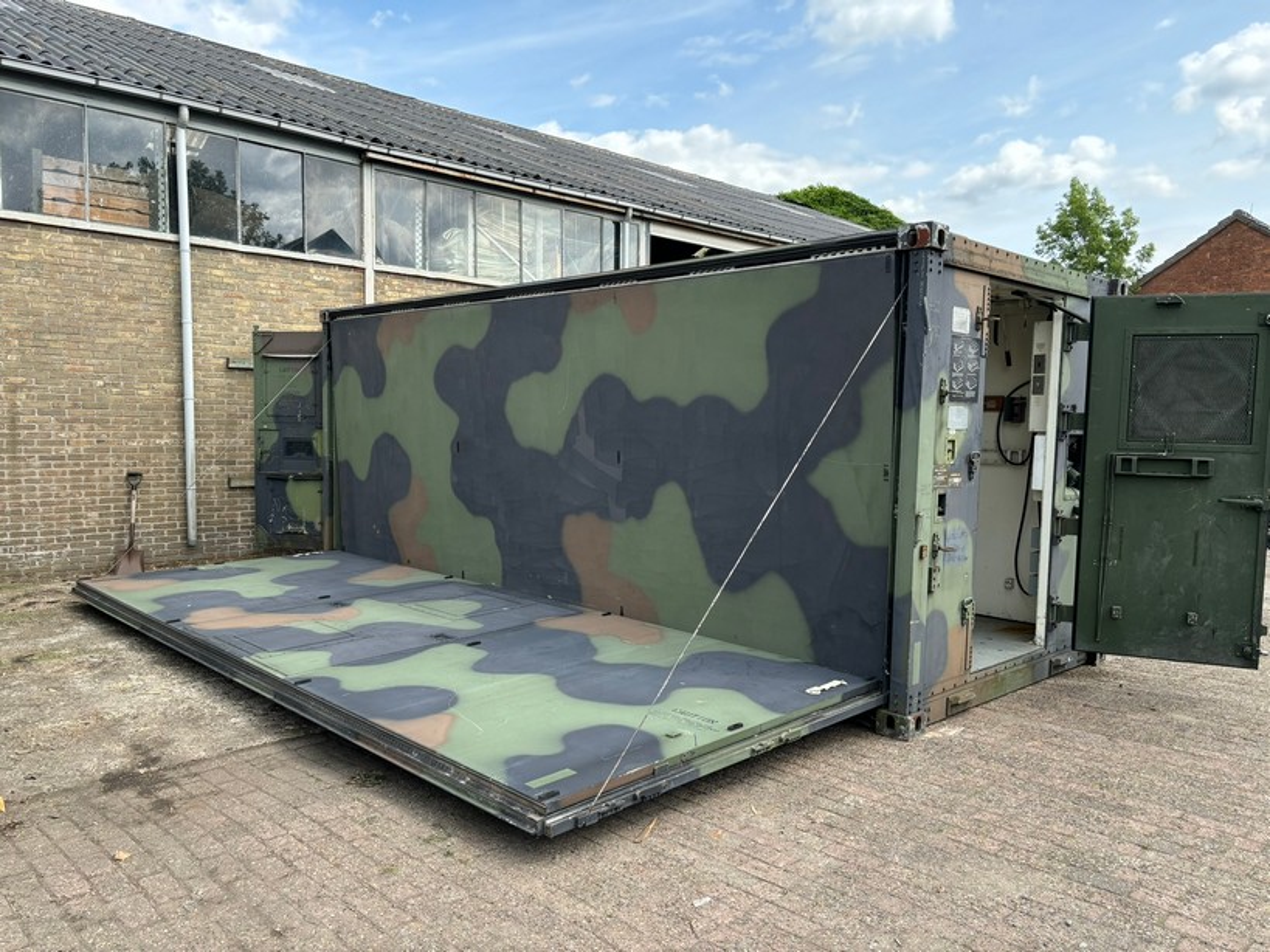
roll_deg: +0.2
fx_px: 954
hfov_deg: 67.3
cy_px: 476
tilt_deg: -2.6
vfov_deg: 53.1
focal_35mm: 26
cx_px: 635
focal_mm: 5.96
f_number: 1.6
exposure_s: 1/894
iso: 50
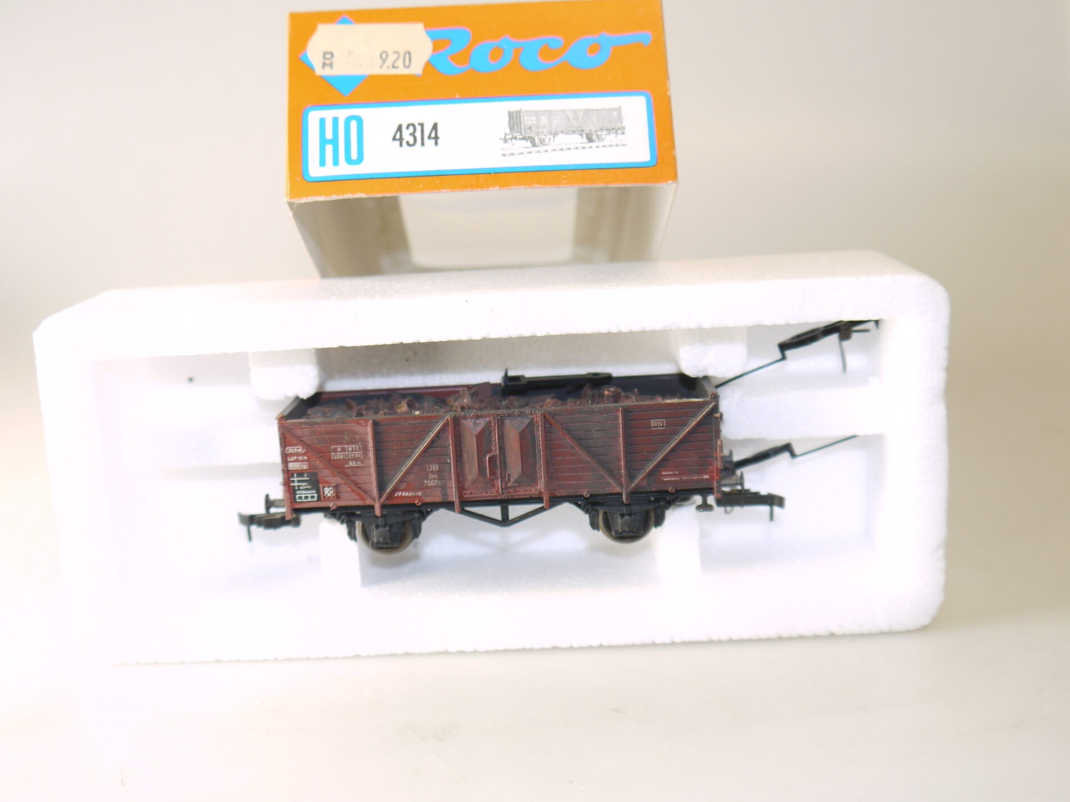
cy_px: 418
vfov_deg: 34.3
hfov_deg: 44.8
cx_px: 526
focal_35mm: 42
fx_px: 1298
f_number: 3.5
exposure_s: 1/60
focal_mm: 14
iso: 100
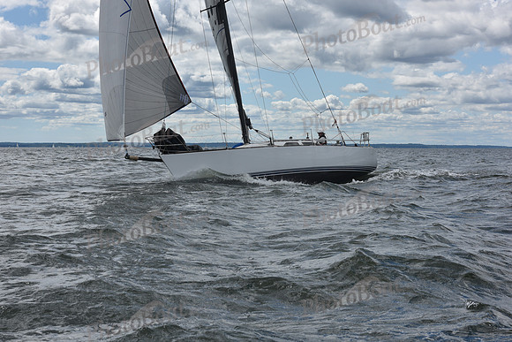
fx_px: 996
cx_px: 256
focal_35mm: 70
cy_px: 171
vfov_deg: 19.5
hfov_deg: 28.8
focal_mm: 70
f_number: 11
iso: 250
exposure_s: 1/800
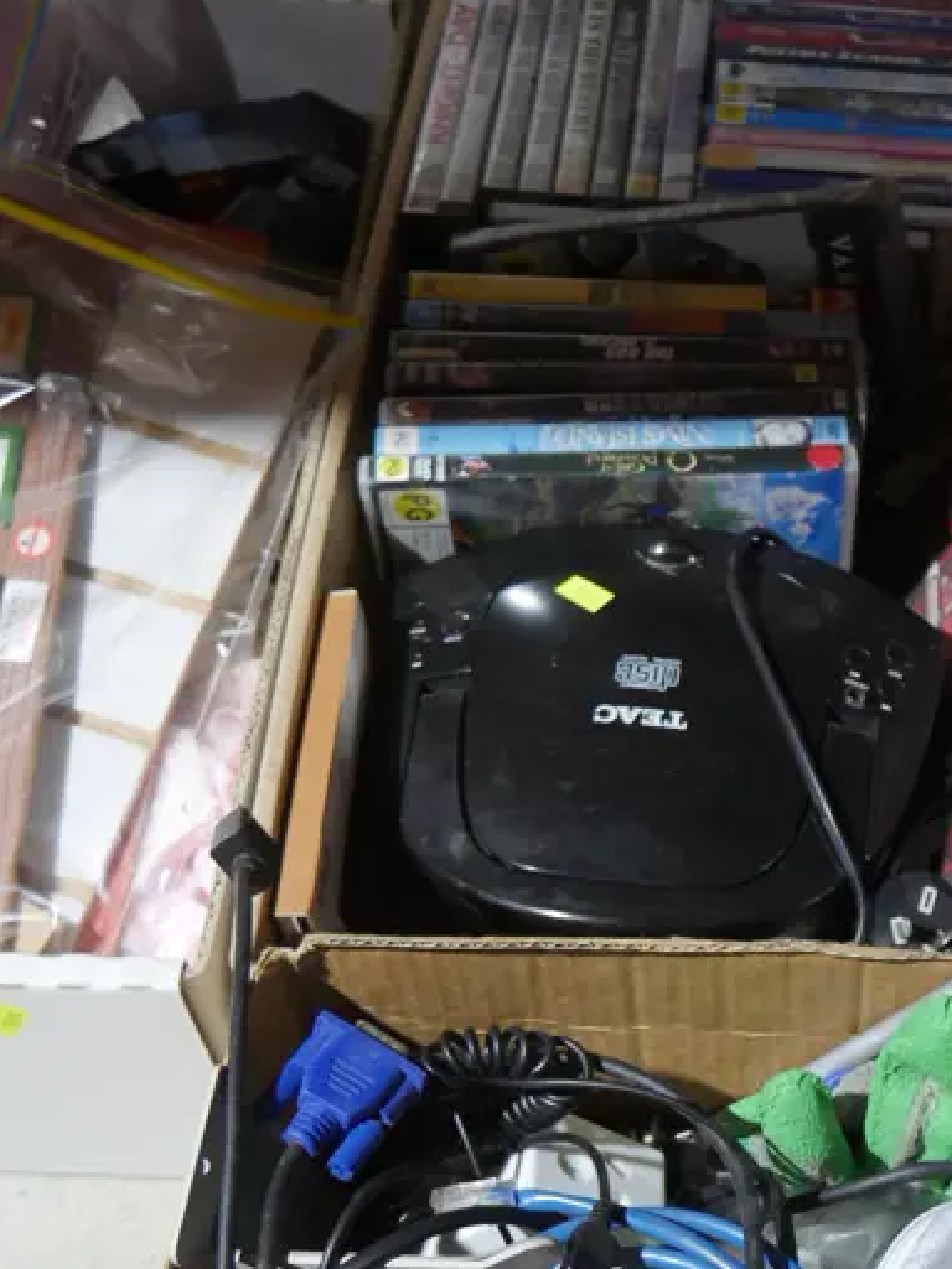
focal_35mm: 60
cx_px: 895
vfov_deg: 31.6
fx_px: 2200
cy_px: 957
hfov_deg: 23.6
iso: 1000
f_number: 3.6
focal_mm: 15
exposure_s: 1/60
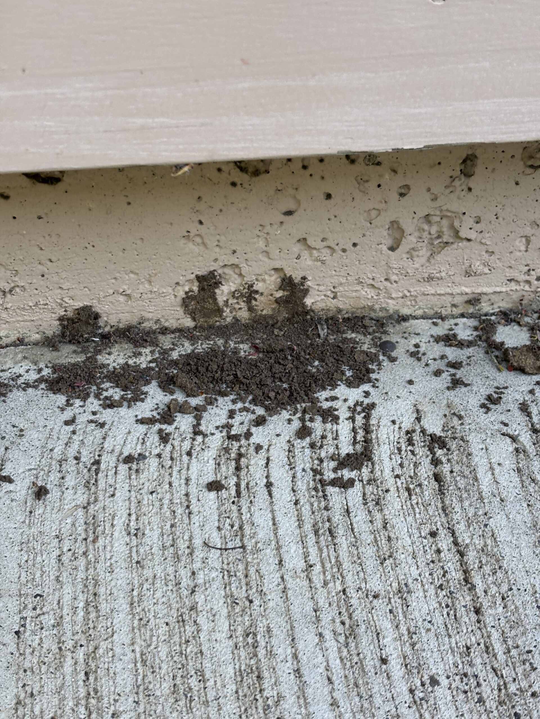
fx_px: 1082
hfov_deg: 28.0
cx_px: 270
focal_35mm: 52
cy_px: 360
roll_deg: -0.5
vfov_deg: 36.8
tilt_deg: -43.5
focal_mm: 5.96
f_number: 1.6
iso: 32
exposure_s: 1/121
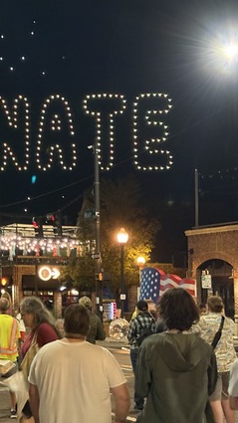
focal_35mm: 76
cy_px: 212
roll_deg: +0.1
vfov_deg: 27.9
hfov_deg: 15.4
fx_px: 853
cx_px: -38
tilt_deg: +5.2
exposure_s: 1/20
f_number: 1.6
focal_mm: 5.96
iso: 320
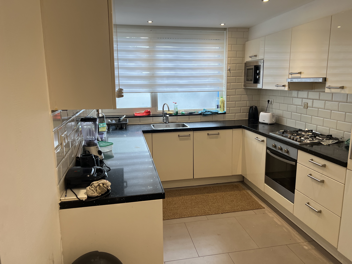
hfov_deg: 67.3
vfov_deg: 53.1
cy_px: 132
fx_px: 264
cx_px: 176
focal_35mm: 26
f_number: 1.5
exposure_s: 1/100
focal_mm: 5.7
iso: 80
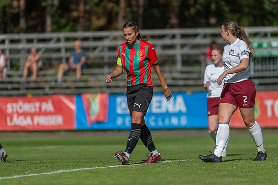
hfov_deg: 6.5
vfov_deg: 4.3
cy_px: 92
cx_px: 139
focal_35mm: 318
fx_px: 2453
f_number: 3.2
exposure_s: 1/2000
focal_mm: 300
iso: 100
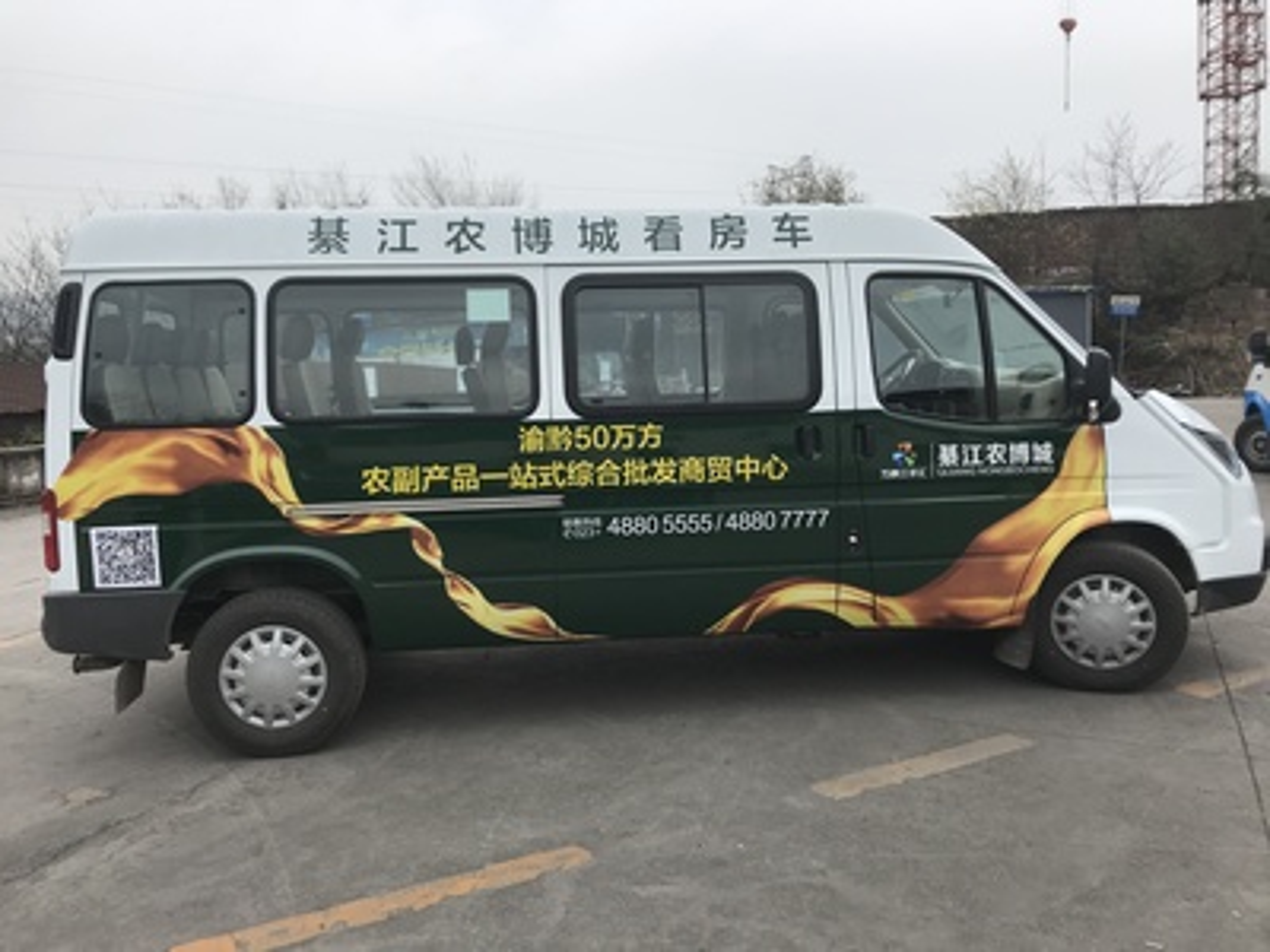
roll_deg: -0.6
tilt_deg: -2.2
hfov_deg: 63.4
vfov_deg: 49.7
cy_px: 476
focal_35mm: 28
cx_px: 635
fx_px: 1027
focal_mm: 3.99
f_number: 1.8
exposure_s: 1/643
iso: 20
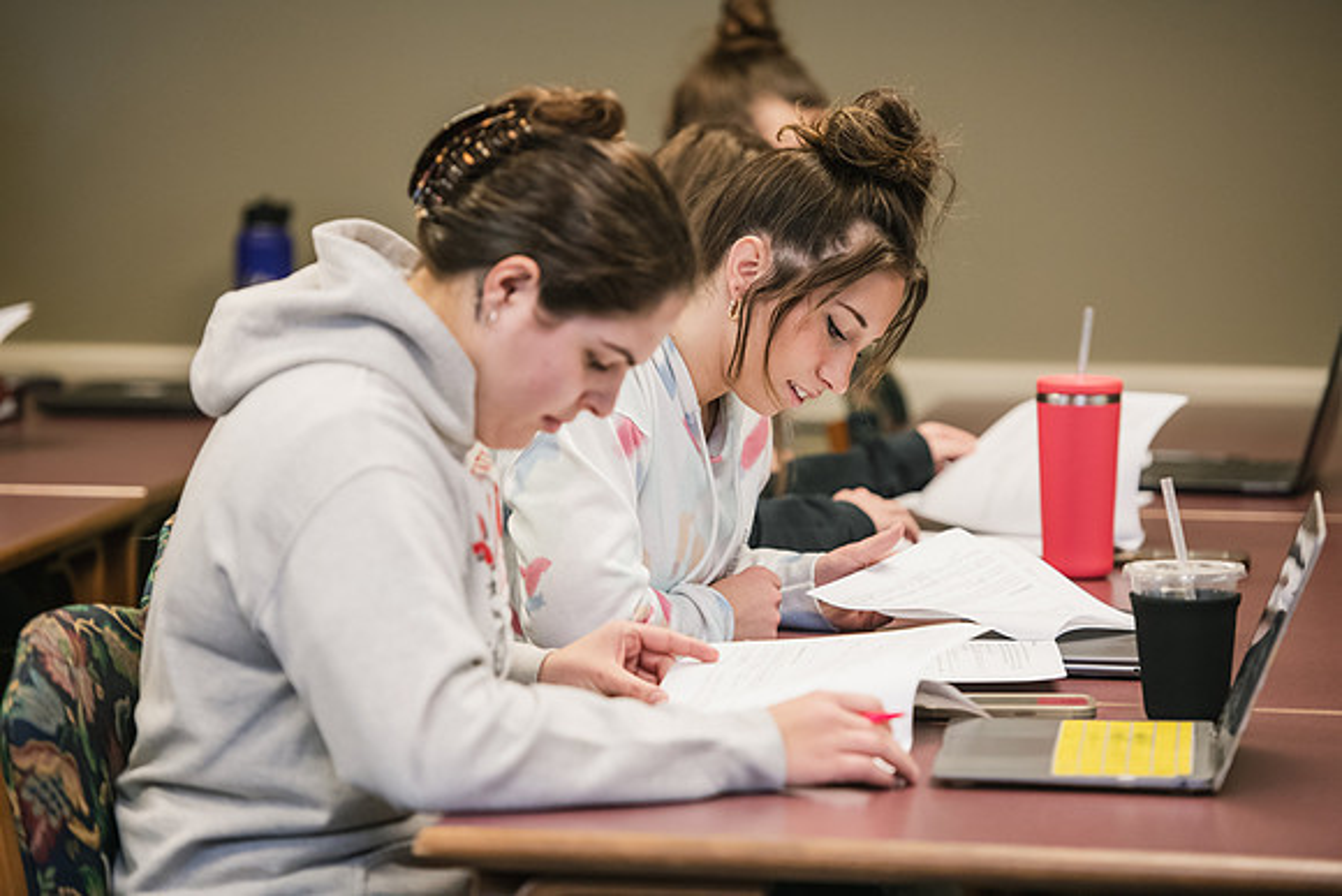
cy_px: 448
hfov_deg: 13.7
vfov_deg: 9.2
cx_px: 671
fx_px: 5593
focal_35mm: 150
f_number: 3.2
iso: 1600
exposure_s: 1/200
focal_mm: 150
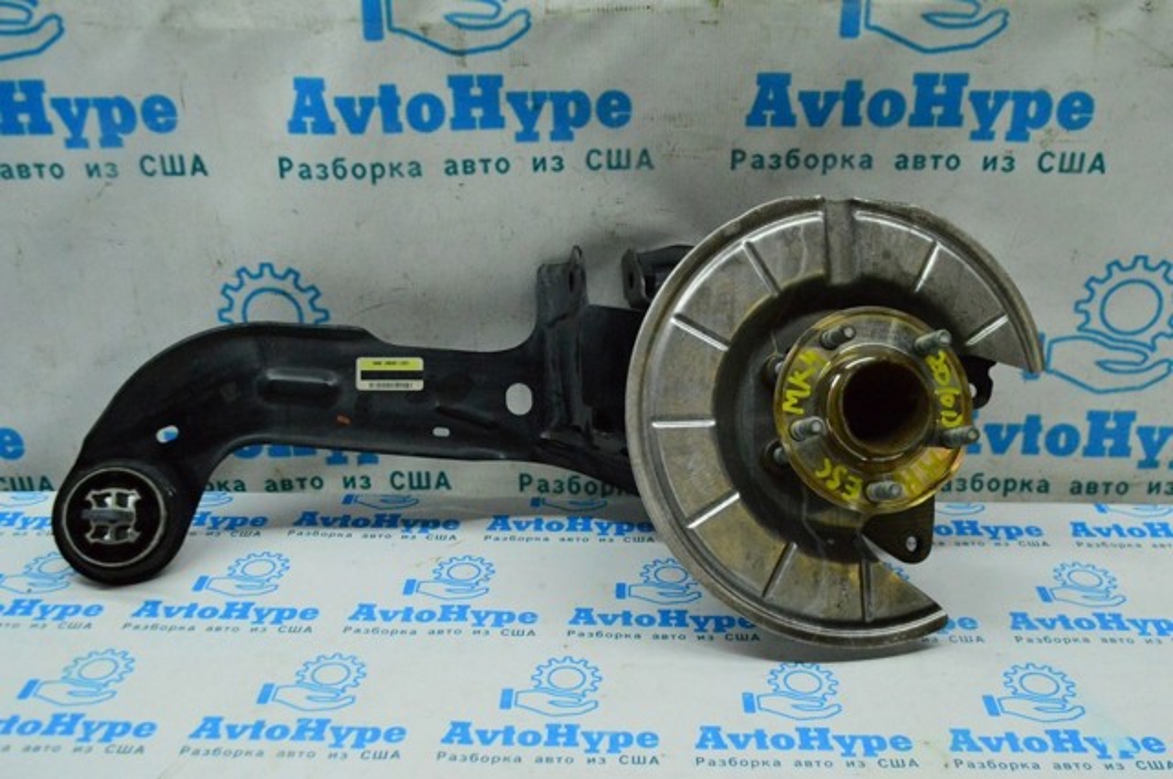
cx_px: 586
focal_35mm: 39
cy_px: 390
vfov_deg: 34.1
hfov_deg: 49.6
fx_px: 1269
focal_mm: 26
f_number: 6.3
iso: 6400
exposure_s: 1/640
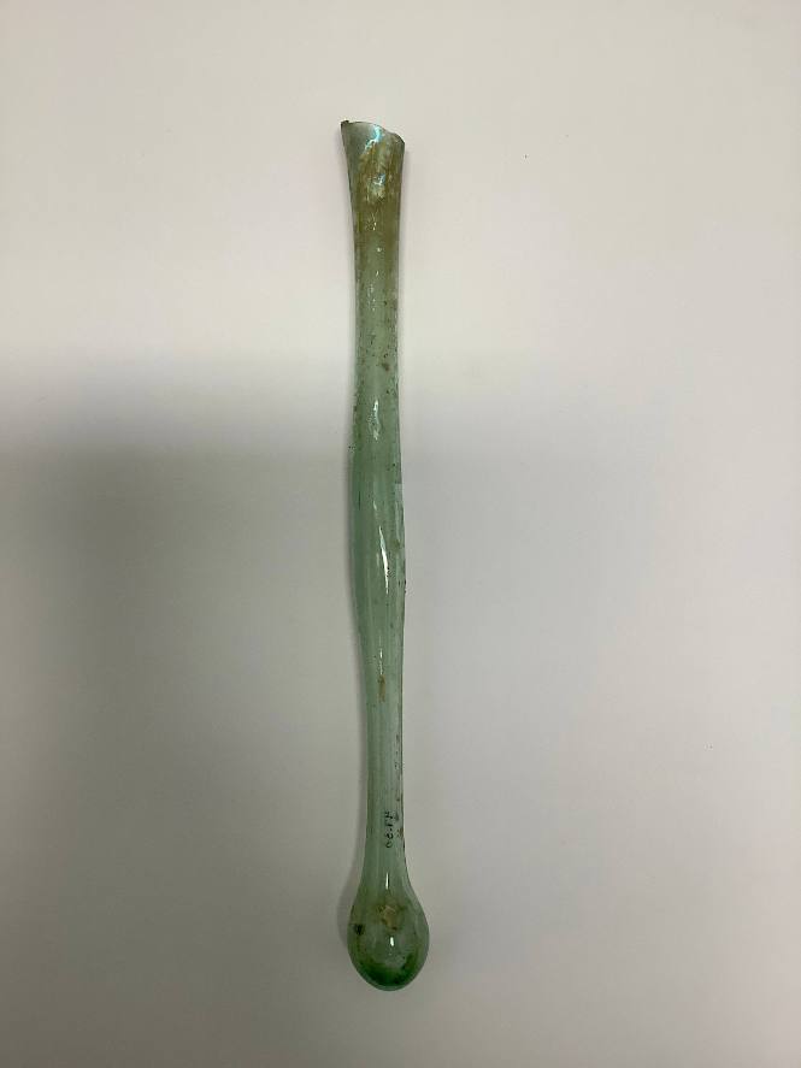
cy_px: 534
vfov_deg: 58.4
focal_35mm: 31
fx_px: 957
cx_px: 400
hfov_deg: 45.4
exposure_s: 1/60
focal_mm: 3.3
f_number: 2.4
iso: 64
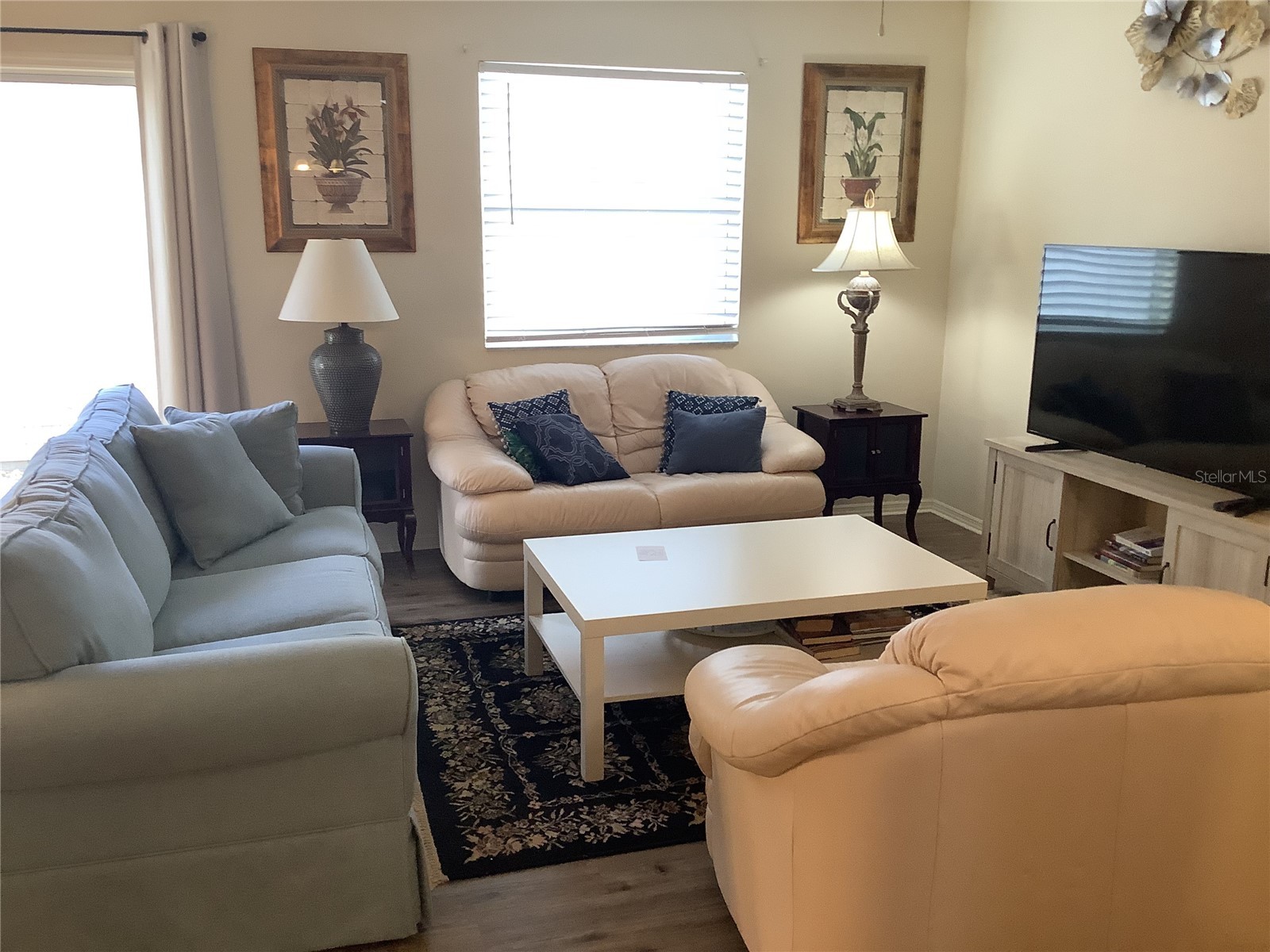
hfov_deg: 58.4
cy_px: 476
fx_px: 1137
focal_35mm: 31
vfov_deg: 45.4
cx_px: 635
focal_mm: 3.3
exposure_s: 1/60
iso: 125
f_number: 2.4
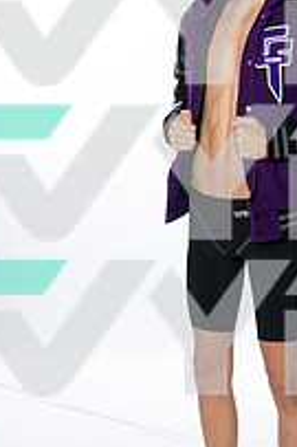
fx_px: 1376
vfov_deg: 18.4
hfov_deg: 12.2
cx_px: 264
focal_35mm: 111
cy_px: 174
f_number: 8
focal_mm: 50
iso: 800
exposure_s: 1/250
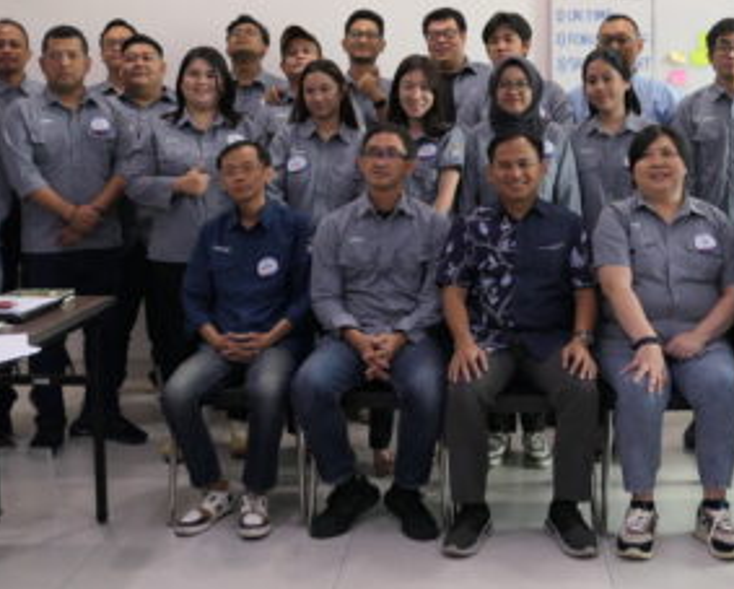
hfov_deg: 35.3
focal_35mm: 53
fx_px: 1153
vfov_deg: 28.5
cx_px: 420
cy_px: 201
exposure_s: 1/80
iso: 500
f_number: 2.8
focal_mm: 11.7
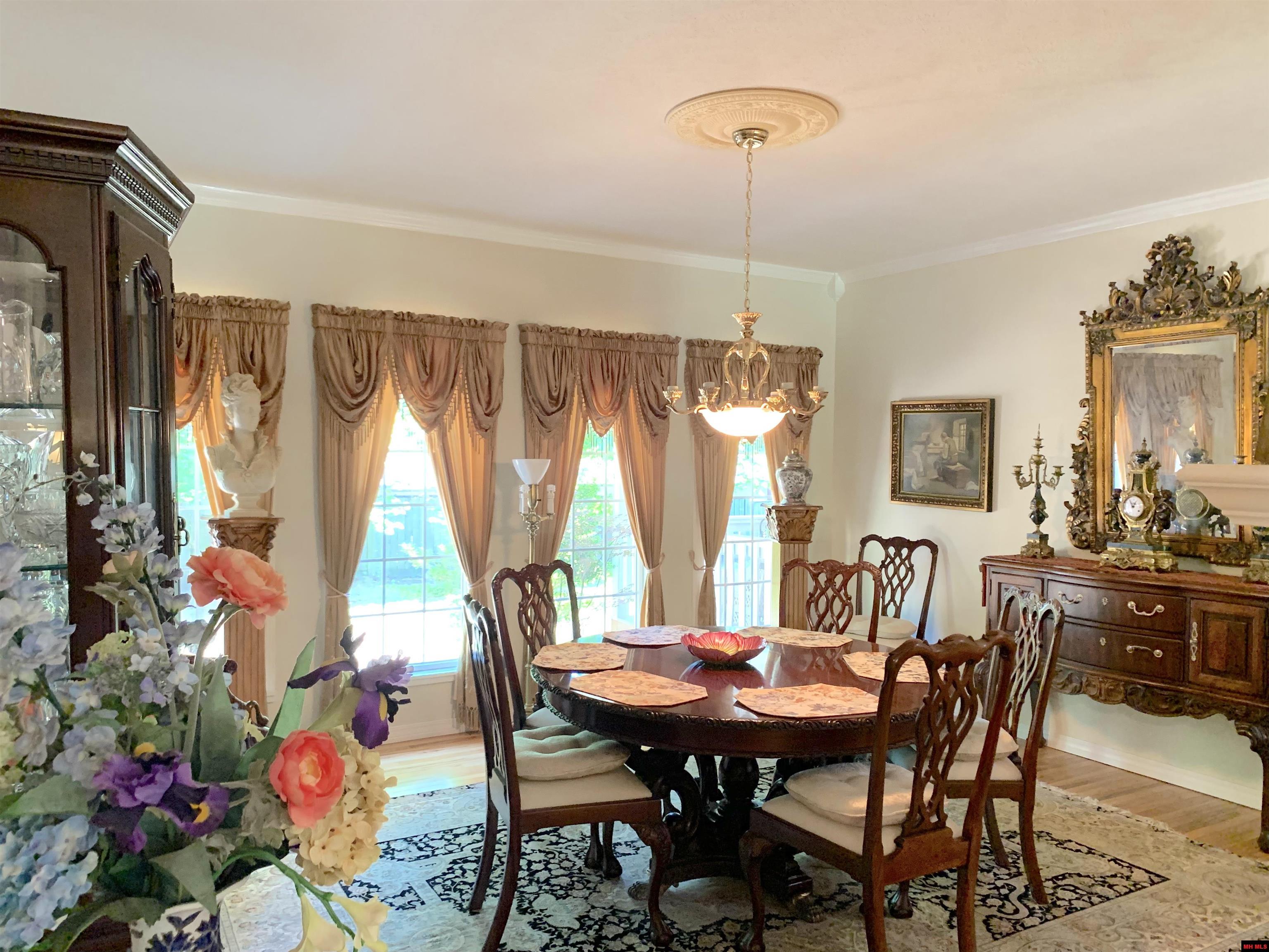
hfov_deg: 67.3
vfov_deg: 53.1
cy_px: 476
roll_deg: -1.5
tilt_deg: -0.5
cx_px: 634
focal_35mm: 26
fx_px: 953
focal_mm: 4.25
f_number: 1.8
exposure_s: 1/40
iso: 320
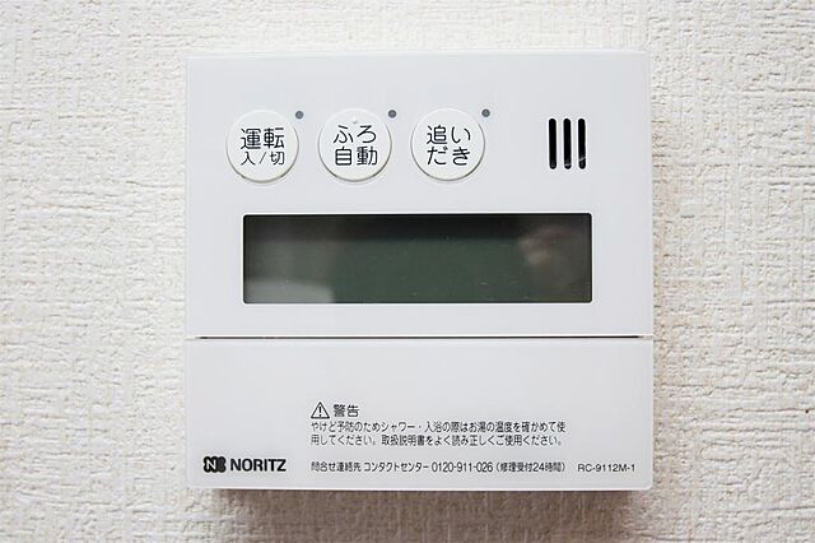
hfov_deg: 53.2
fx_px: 815
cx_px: 408
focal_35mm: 36
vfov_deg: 36.8
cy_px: 272
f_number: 4.5
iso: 125
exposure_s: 1/40
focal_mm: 24
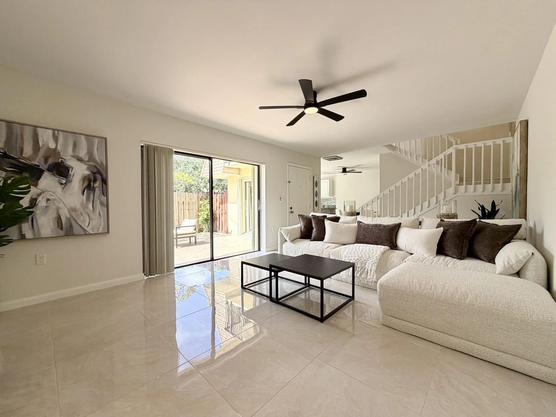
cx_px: 278
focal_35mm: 14
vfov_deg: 85.7
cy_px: 208
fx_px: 225
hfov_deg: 102.1
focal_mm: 2.22
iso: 80
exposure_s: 1/121
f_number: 2.2
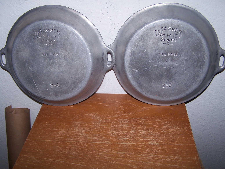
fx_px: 247
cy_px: 84
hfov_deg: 49.0
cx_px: 112
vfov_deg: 37.7
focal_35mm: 38
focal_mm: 6.3
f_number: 2.8
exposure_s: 1/60
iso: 80
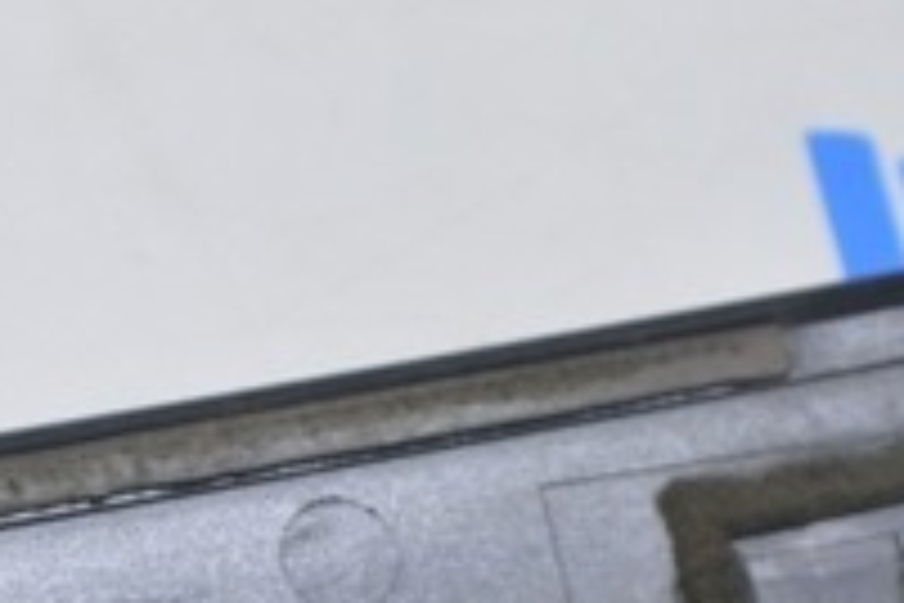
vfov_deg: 5.2
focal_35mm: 263
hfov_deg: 7.8
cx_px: -238
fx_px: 6593
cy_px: 799
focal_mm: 55
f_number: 5.6
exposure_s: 1/20
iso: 400
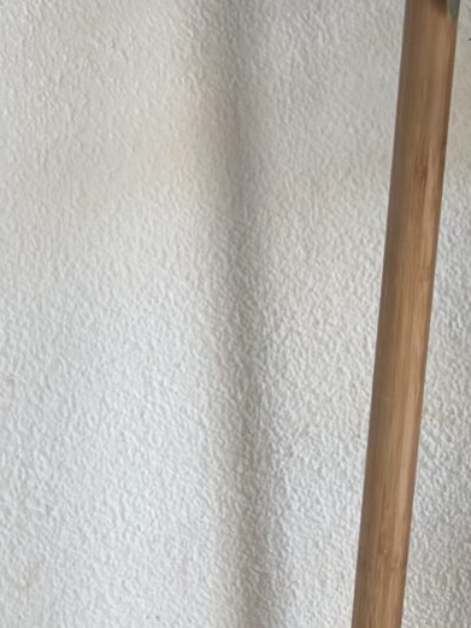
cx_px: -313
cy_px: -650
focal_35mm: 118
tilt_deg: -4.3
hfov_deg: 11.8
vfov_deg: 13.9
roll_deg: -0.3
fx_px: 2140
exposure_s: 1/121
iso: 125
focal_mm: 6.76
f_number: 1.78
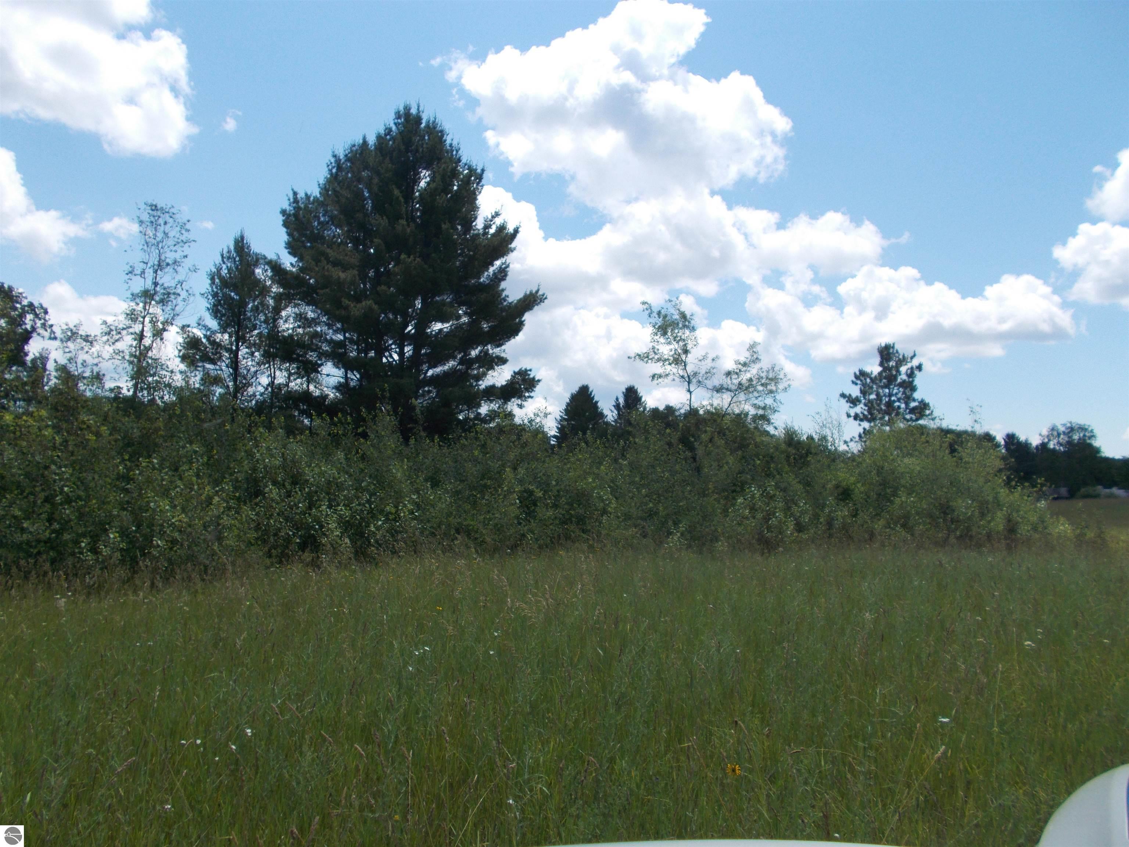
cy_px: 424
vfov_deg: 53.1
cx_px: 564
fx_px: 848
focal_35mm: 26
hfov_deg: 67.3
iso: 80
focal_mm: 4.6
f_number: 8
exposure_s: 1/160
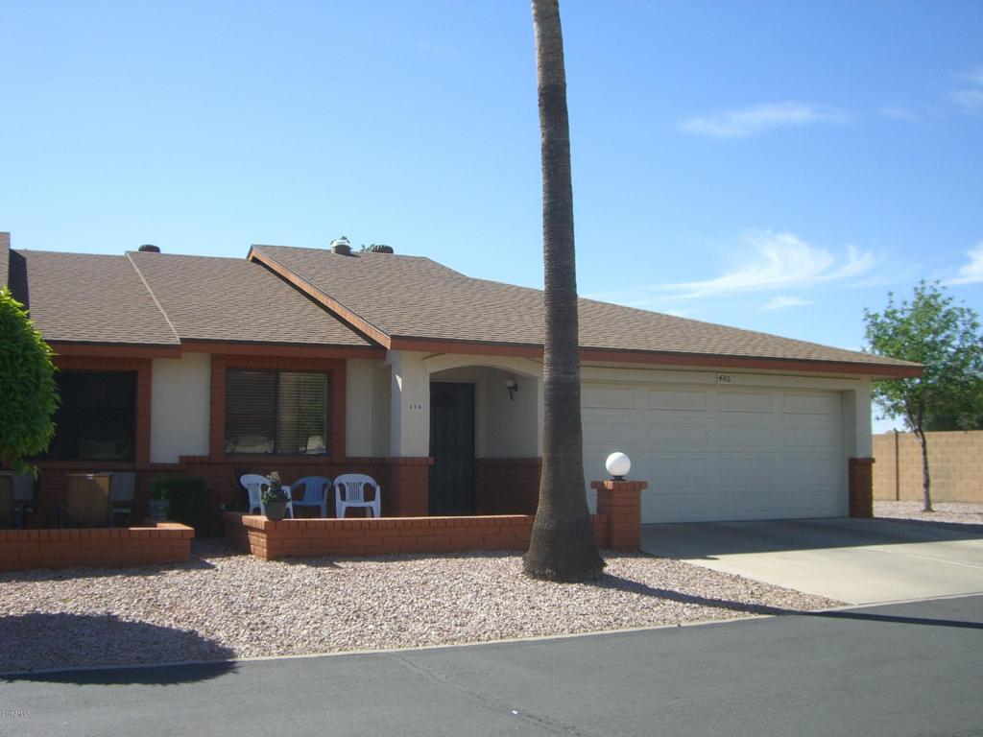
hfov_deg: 49.0
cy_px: 368
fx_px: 1079
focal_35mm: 38
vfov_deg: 37.7
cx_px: 492
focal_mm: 6.2
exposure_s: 1/500
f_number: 4.3
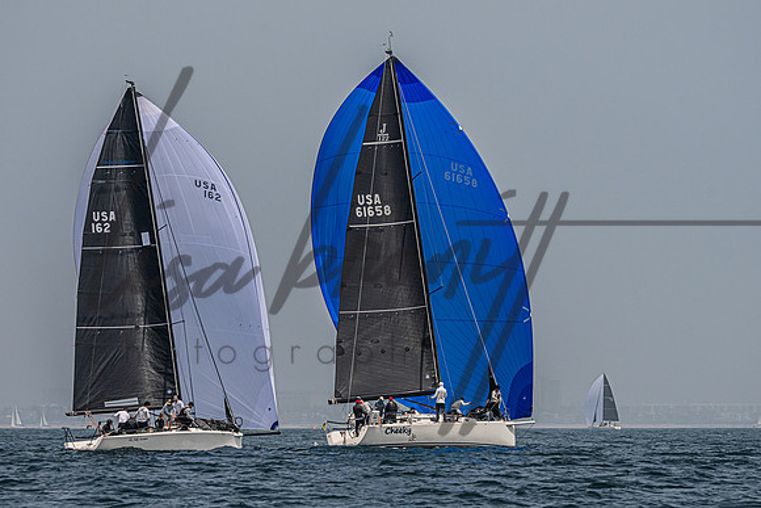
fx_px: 3881
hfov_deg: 11.2
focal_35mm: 184
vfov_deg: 7.5
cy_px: 233
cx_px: 385
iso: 400
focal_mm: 135
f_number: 6.3
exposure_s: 1/5000
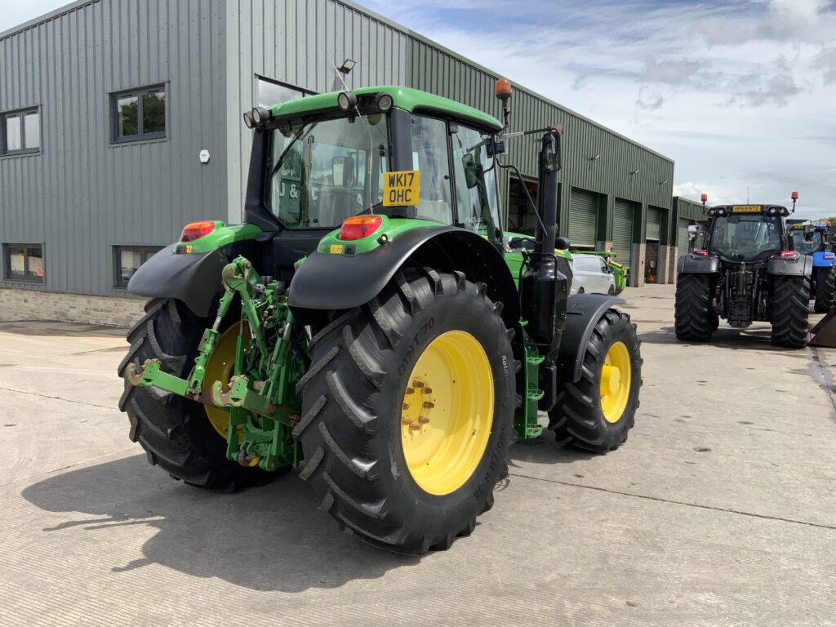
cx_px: 418
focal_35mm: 29
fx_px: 700
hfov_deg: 61.7
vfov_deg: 48.2
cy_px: 314
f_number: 1.8
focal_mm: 3
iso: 16
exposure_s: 1/1577
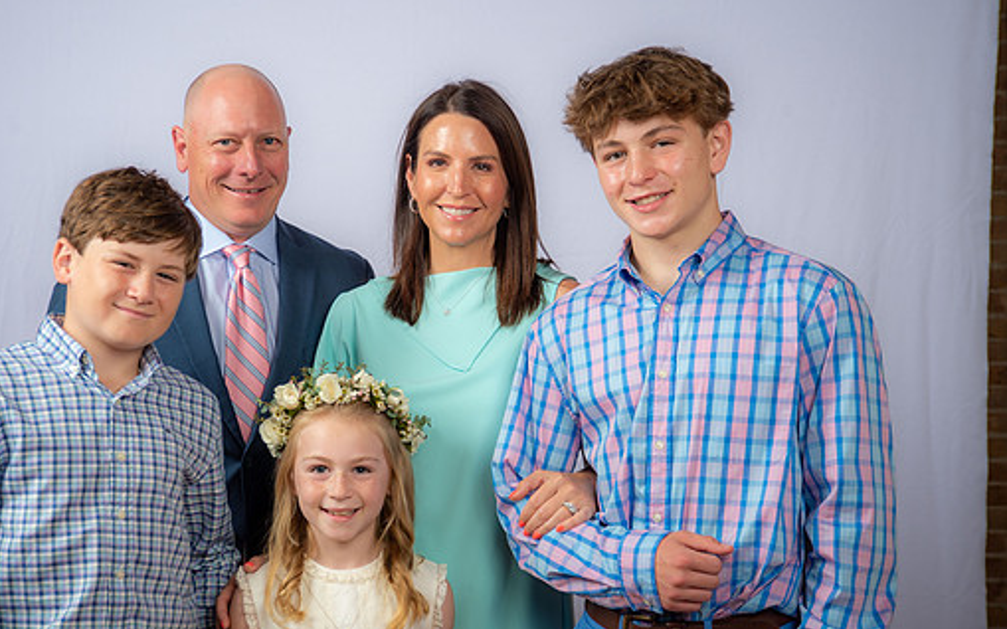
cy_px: 360
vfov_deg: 18.1
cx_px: 435
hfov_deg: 28.6
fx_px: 1976
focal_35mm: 72
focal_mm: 62
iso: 250
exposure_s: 1/160
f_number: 6.3
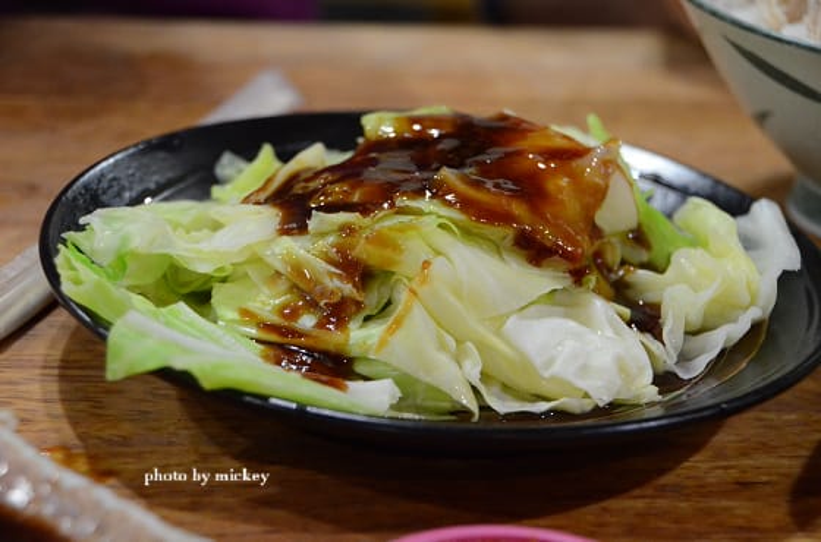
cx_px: 410
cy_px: 271
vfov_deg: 15.1
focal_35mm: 90
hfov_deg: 22.7
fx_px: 2047
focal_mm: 60
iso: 3200
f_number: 5
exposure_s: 1/60
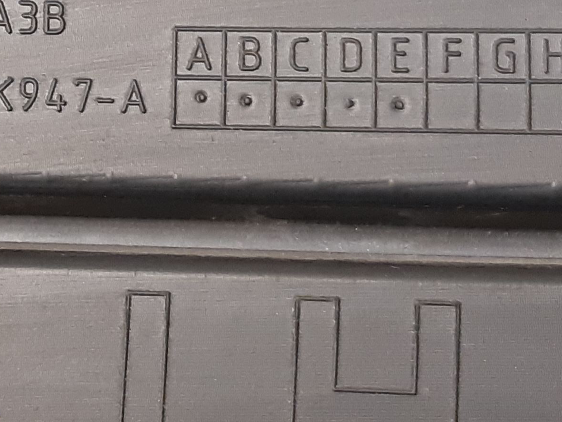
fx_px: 731
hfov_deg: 40.1
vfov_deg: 31.4
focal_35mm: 45
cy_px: 89
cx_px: 100
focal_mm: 3.93
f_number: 1.7
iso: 200
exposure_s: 1/33
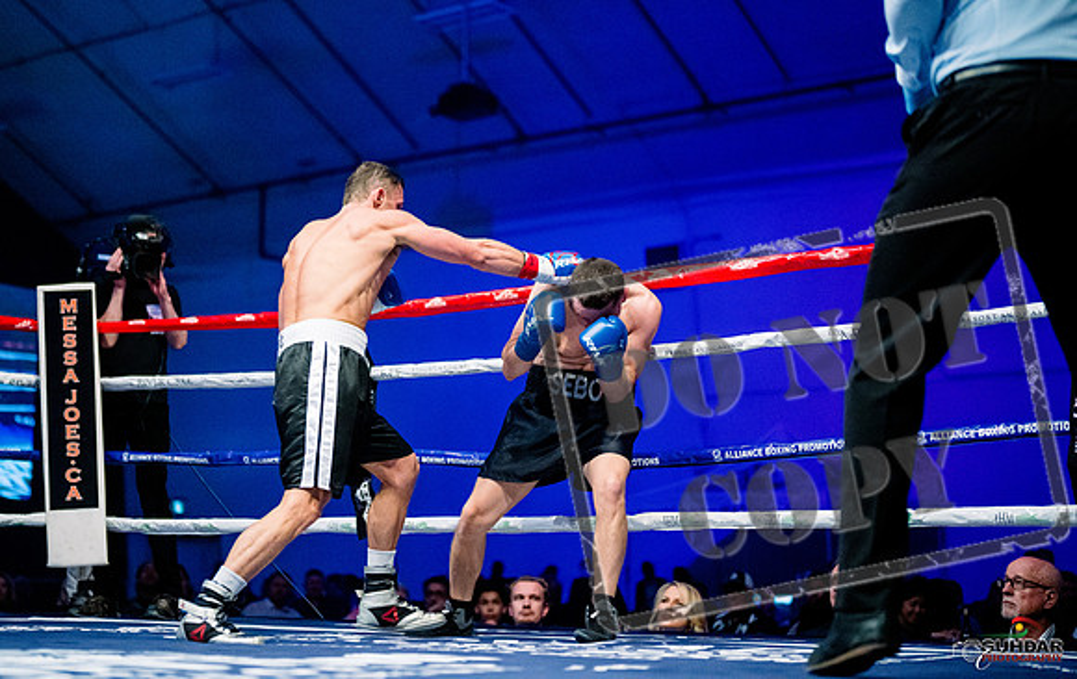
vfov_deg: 21.1
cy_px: 243
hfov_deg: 32.9
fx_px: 1817
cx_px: 447
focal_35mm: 62
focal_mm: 50
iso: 6400
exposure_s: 1/1600
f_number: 1.4
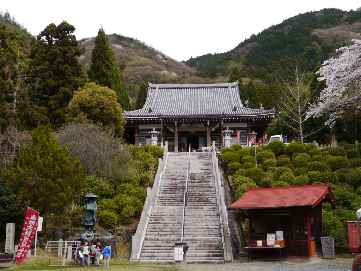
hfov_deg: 41.2
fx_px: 480
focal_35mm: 46
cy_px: 136
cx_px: 180
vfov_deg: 31.5
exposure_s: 1/250
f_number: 7.1
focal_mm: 23
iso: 160
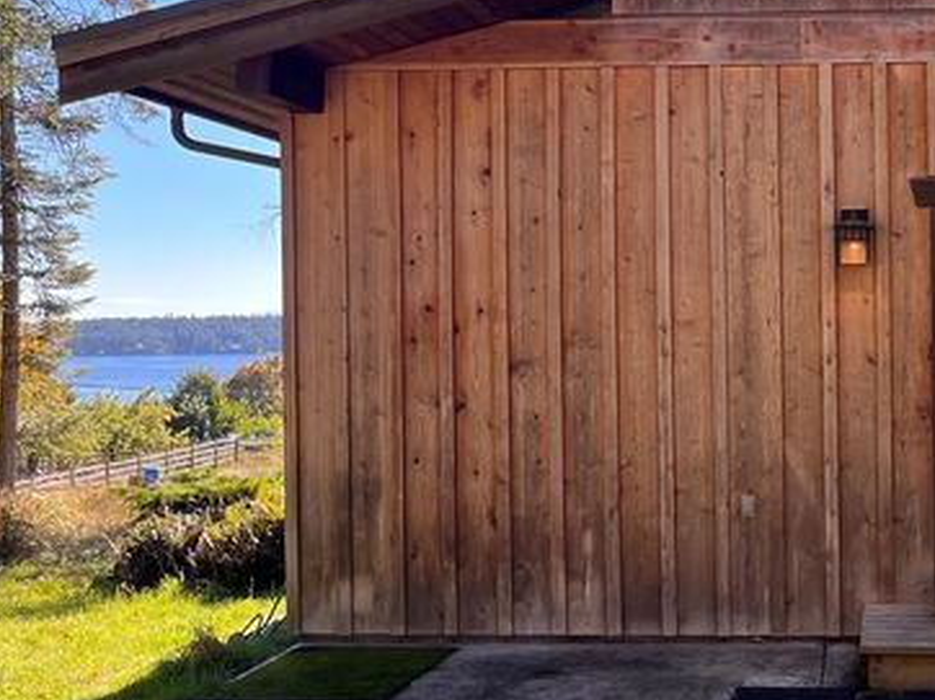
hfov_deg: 40.8
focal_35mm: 46
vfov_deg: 30.9
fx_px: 1242
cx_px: 328
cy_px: 168
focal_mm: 5.1
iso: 50
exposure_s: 1/845
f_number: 1.6
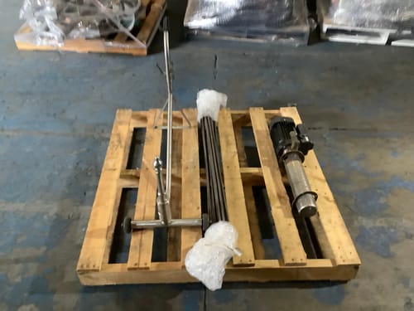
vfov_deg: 45.4
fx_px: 371
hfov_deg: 58.4
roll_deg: +1.4
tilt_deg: -37.1
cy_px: 156
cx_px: 207
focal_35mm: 31
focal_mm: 3.3
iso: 400
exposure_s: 1/25
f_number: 2.4
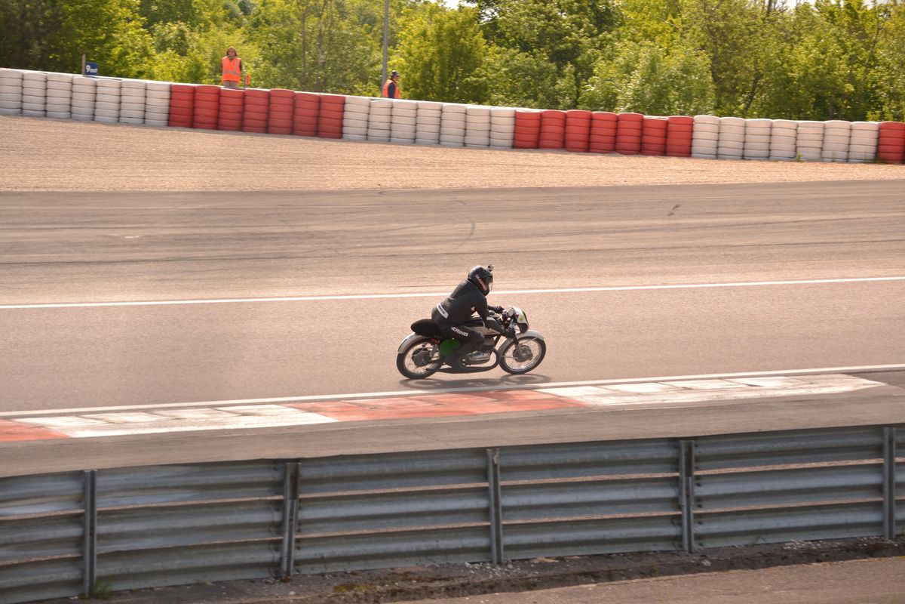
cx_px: 452
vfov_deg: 9.1
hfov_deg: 13.7
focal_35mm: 150
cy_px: 302
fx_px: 3771
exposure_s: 1/640
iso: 200
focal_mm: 100
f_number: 4.8
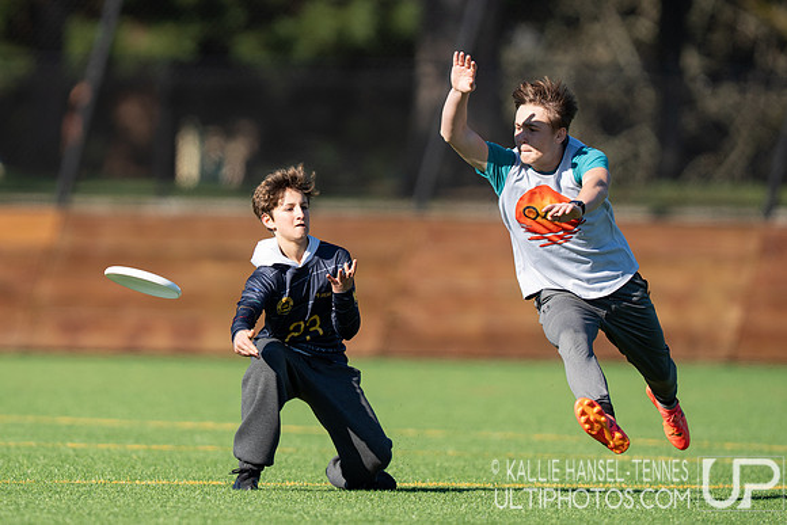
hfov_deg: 3.6
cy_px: 261
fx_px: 12635
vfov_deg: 2.4
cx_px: 327
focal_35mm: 578
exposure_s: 1/1600
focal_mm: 400
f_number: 3.2
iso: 160
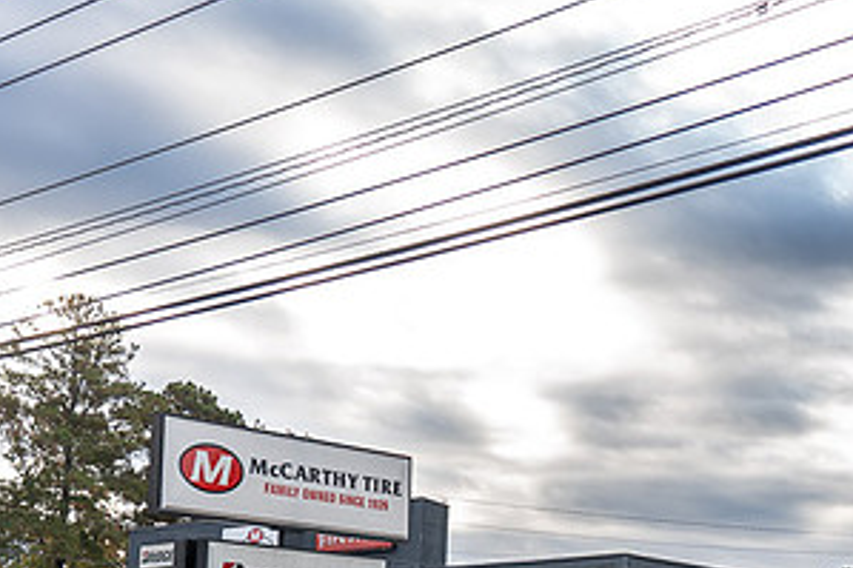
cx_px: 679
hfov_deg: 29.8
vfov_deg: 20.2
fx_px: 1563
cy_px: 512
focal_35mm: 66
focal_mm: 34
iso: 250
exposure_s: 1/320
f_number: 4
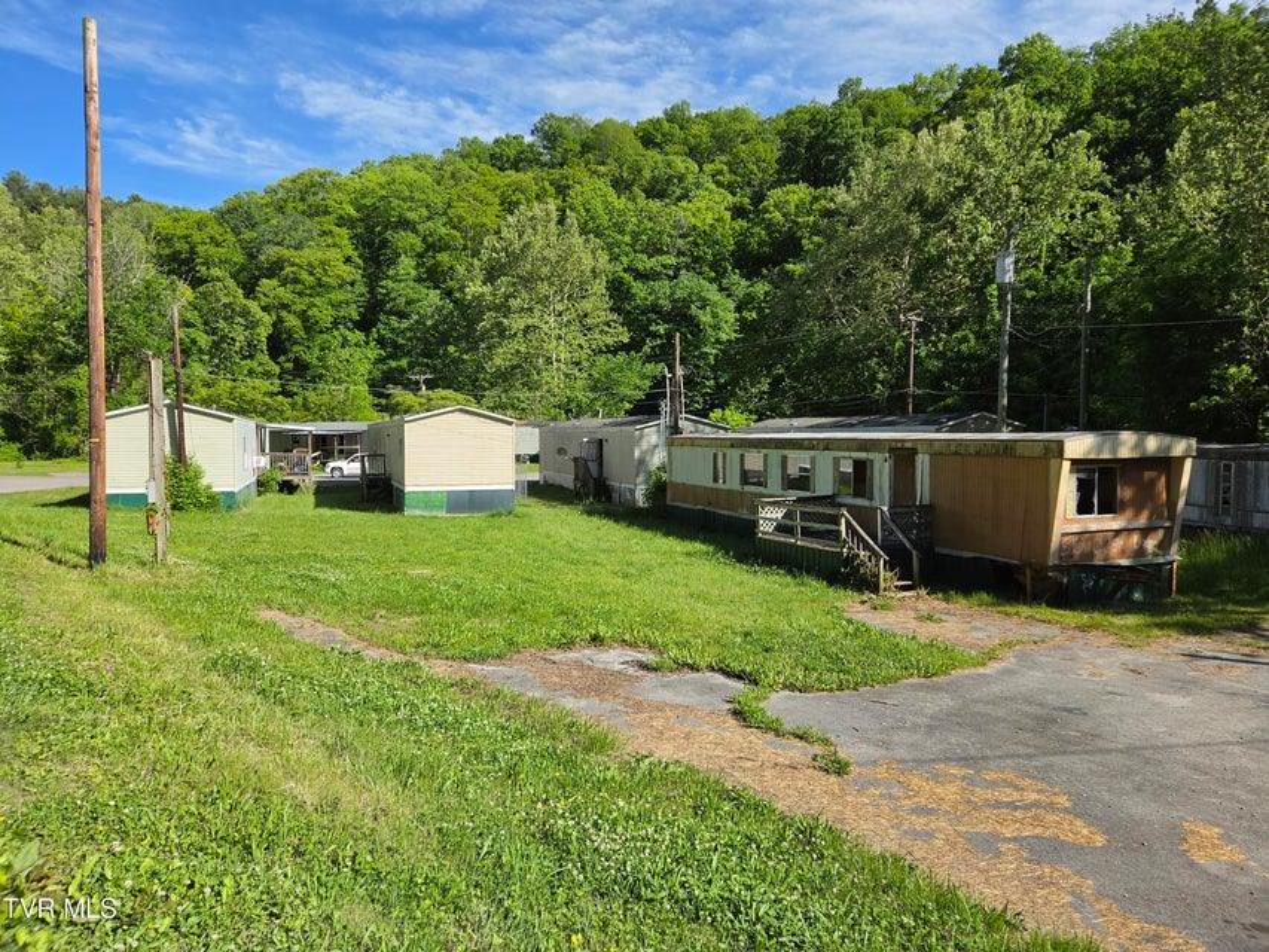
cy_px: 476
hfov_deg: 73.9
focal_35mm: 23
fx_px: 843
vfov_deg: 58.9
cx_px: 634
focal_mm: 5.4
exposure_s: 1/3126
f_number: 1.8
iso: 80
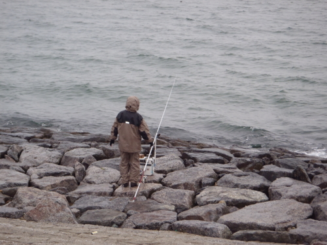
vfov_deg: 16.4
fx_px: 850
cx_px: 164
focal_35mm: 90
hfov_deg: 21.8
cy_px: 122
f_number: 4.6
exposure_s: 1/50
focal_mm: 16.1
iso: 125
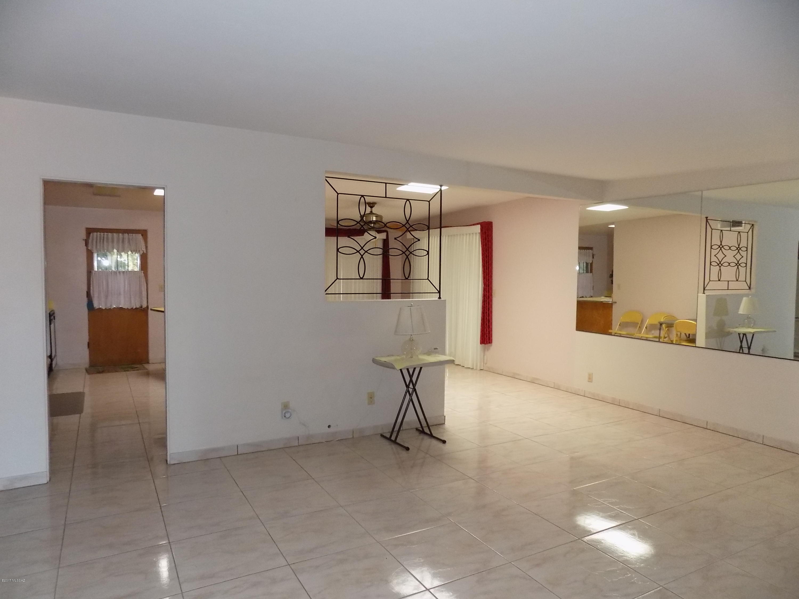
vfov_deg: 58.9
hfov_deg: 73.9
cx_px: 400
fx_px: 531
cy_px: 300
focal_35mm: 23
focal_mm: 4
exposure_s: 1/30
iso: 360
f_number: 3.1
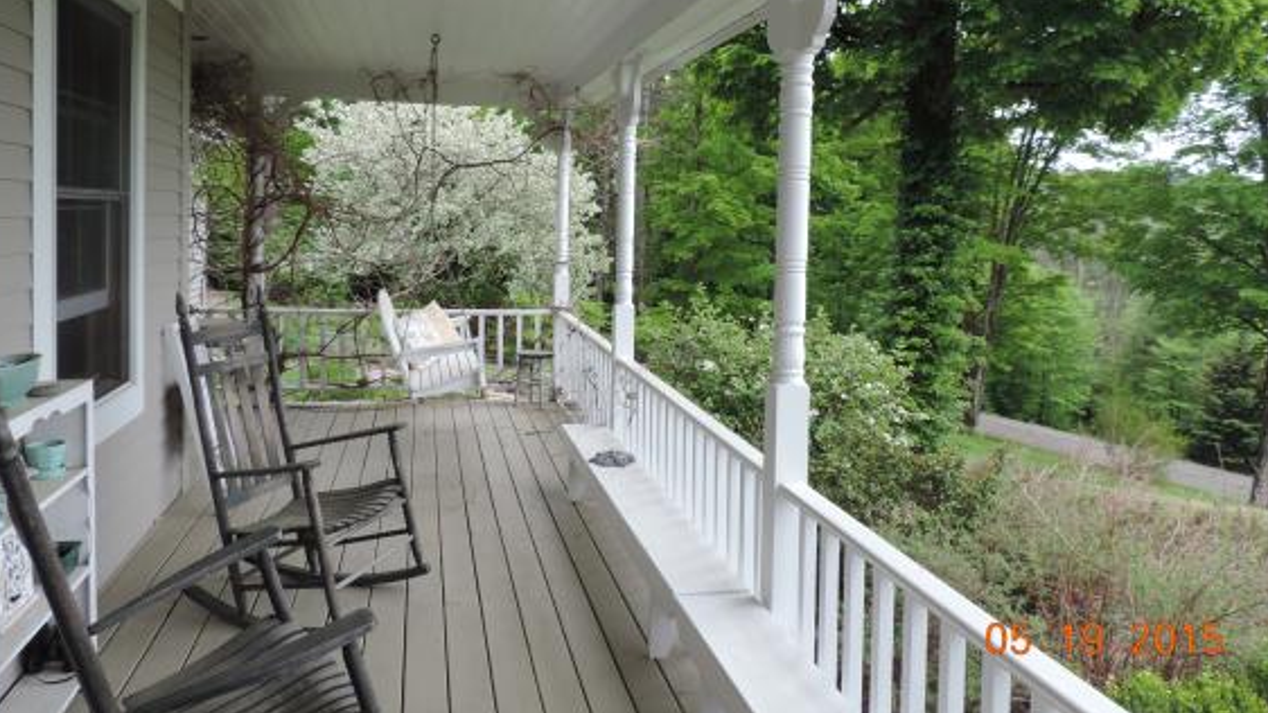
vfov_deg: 42.4
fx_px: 908
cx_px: 629
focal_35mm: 27
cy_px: 250
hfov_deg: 69.9
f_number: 3
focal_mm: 4.3
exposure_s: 1/200
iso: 80
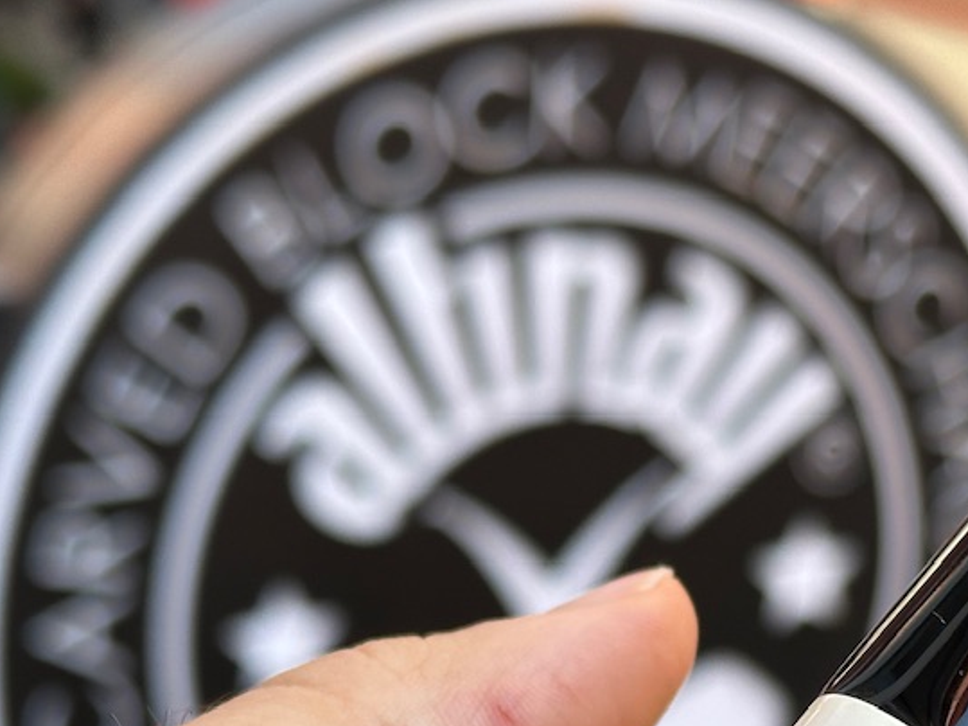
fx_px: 3187
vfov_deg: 12.8
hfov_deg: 17.1
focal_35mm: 114
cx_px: 779
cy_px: 775
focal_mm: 6.86
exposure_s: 1/439
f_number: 1.78
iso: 64
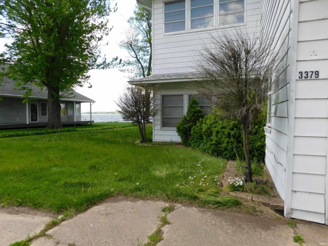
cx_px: 164
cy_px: 123
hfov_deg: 73.9
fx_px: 218
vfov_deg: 58.9
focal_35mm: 23
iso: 125
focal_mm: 4
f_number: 3
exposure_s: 1/640
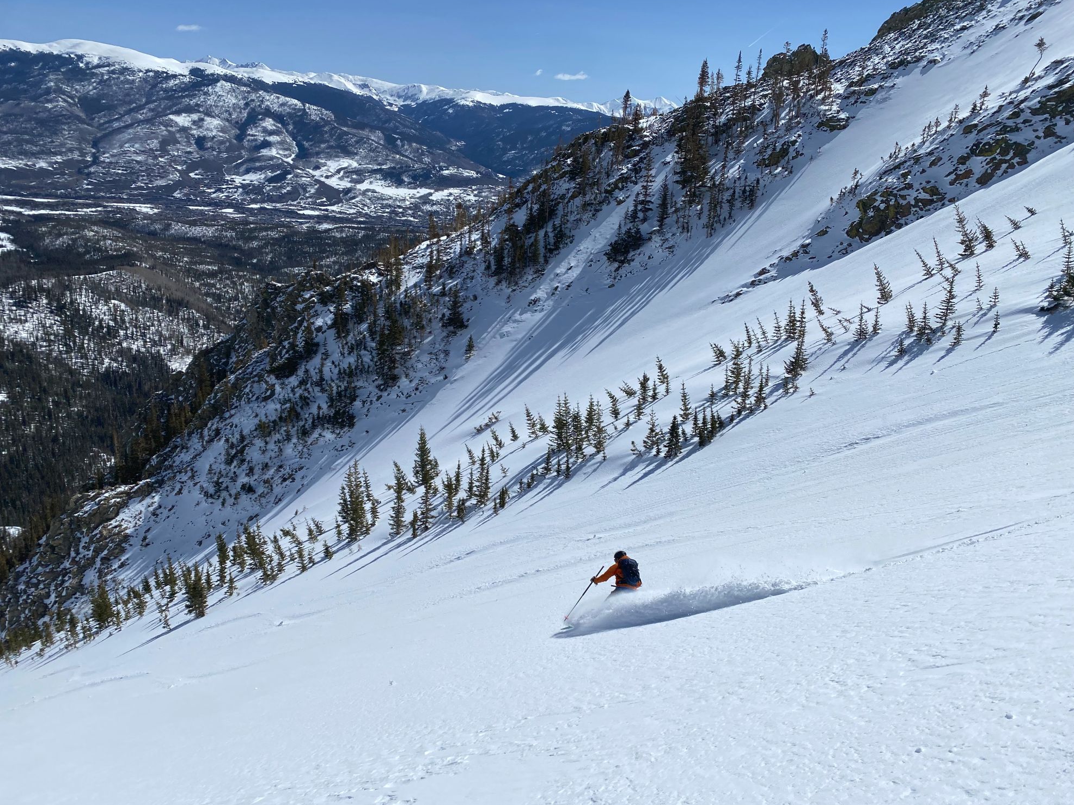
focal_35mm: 27
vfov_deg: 51.4
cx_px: 548
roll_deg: -2.5
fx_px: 838
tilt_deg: -21.5
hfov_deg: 65.3
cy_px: 404
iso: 32
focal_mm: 4.25
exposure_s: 1/11494
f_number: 1.8
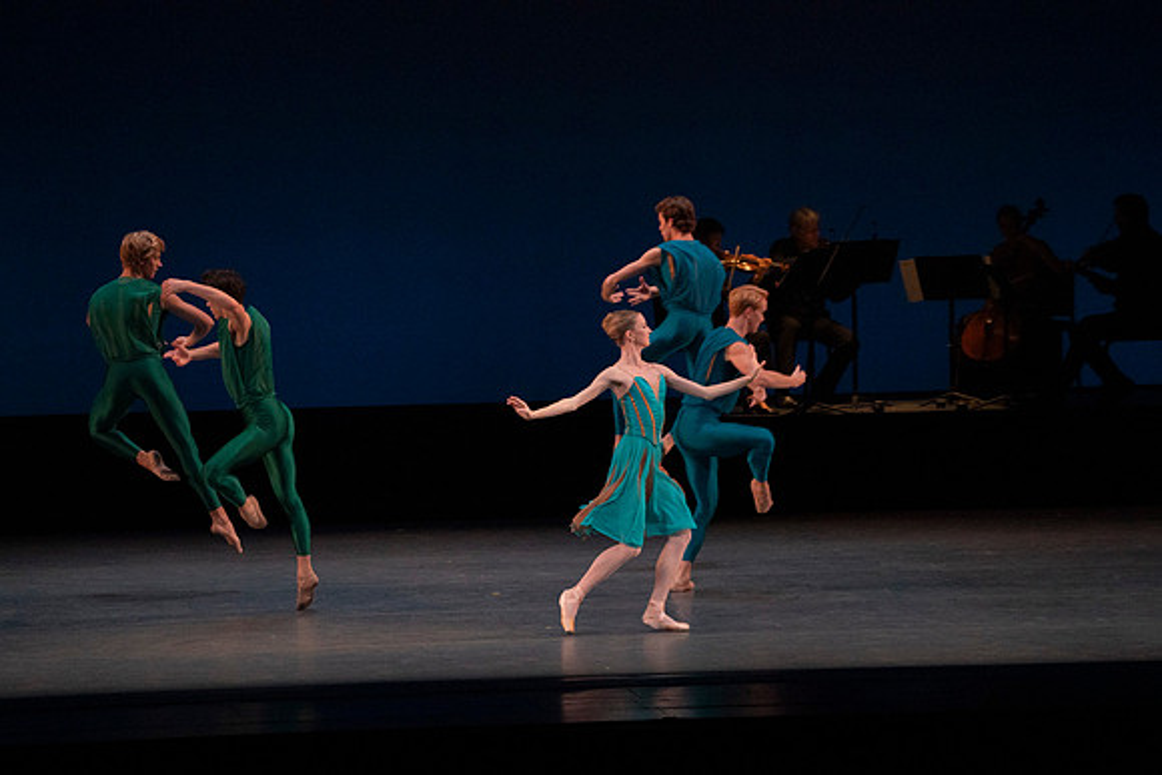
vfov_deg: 6.3
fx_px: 7038
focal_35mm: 218
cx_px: 581
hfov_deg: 9.4
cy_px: 388
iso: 8000
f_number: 7.1
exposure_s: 1/400
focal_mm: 218
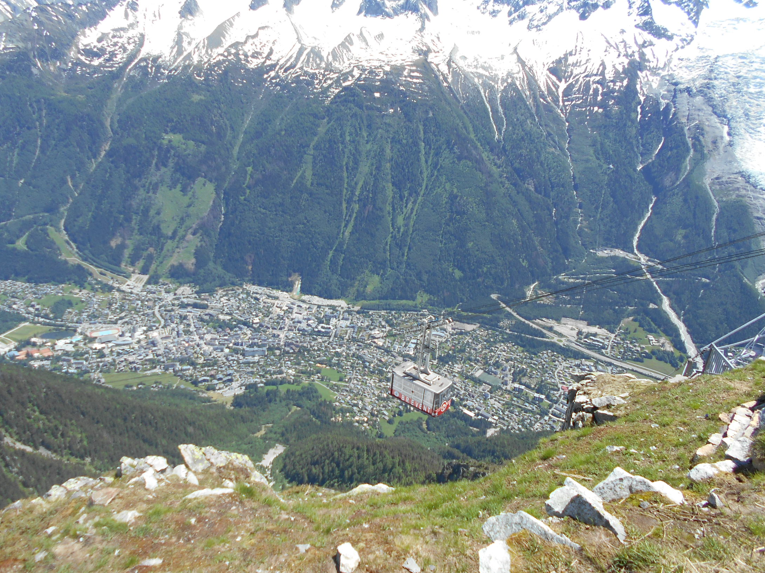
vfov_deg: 51.4
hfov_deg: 65.3
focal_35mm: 27
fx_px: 597
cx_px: 370
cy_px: 283
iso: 80
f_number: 3.2
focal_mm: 4.6
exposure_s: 1/500
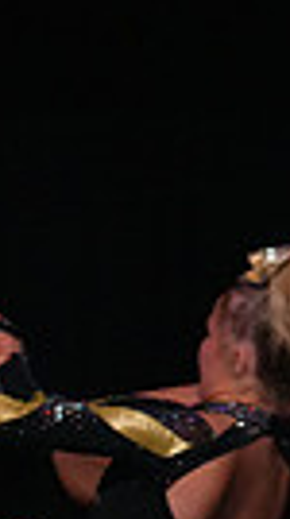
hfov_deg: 1.1
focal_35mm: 1068
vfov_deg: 2.0
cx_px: -684
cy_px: 610
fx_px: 14656
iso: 16000
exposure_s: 1/1250
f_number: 5.6
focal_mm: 235
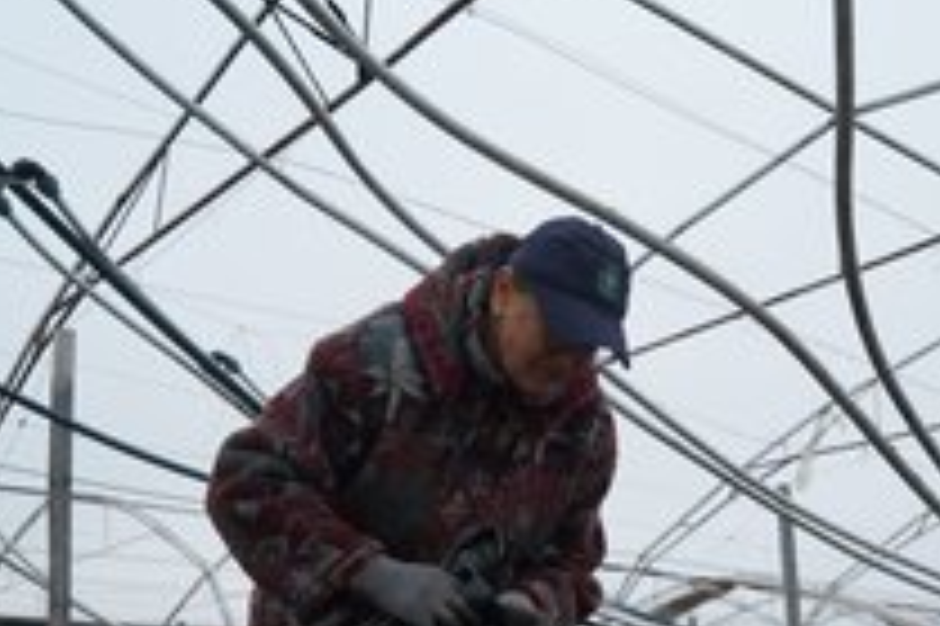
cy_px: 565
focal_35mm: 46
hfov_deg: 42.5
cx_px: 585
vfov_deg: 28.1
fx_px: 1200
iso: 100
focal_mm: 24
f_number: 4.5
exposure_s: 1/60
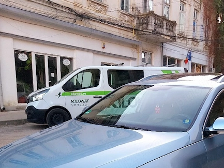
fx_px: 311
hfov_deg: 39.2
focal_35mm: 48
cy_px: 176
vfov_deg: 28.1
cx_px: 148
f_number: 1.8
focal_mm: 4
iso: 32
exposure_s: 1/50
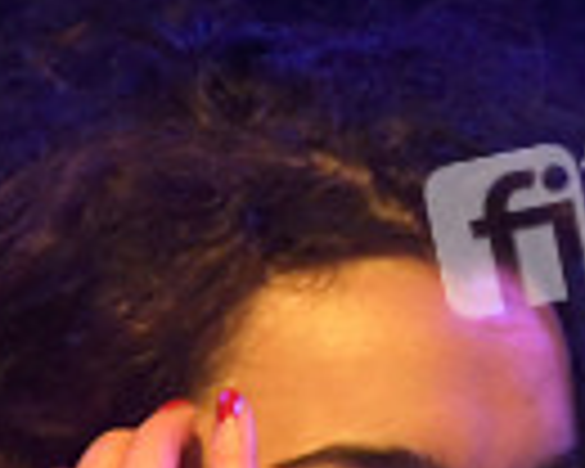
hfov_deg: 9.3
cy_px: 886
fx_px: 3601
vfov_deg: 7.2
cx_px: 250
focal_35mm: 208
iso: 3200
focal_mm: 48
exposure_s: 1/125
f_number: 3.5
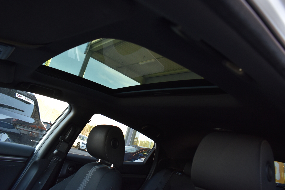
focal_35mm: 27
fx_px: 214
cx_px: 142
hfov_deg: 67.4
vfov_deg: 47.9
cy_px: 95
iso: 400
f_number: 5.6
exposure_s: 1/125
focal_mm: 18
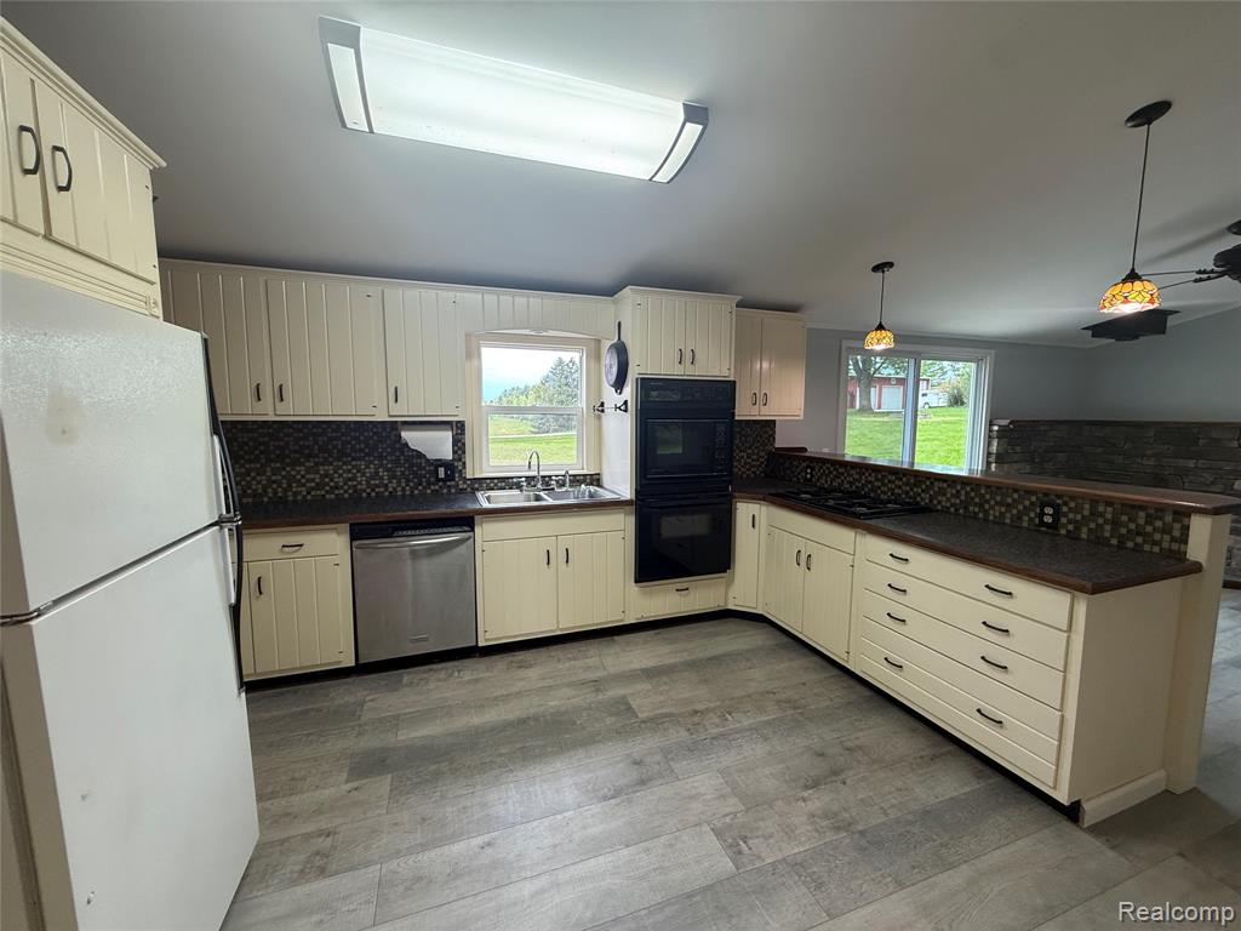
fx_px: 502
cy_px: 466
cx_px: 620
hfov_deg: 102.1
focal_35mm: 14
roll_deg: -0.5
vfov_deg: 85.7
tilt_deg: -5.6
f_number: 2.2
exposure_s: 1/120
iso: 160
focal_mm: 2.22
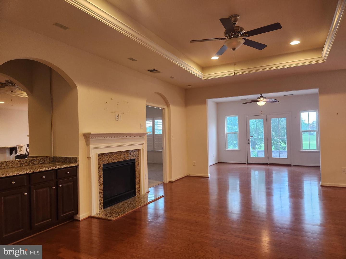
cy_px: 130
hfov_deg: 73.9
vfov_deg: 58.9
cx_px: 173
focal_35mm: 23
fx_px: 230
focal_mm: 5.4
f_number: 1.8
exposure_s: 1/120
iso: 400
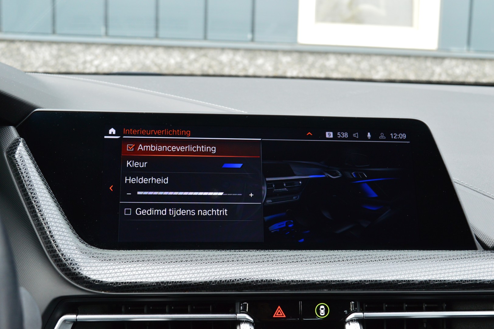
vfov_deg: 28.9
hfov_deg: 42.4
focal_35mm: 46
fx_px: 638
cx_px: 247
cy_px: 164
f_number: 9
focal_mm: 31
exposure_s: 1/100
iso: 800
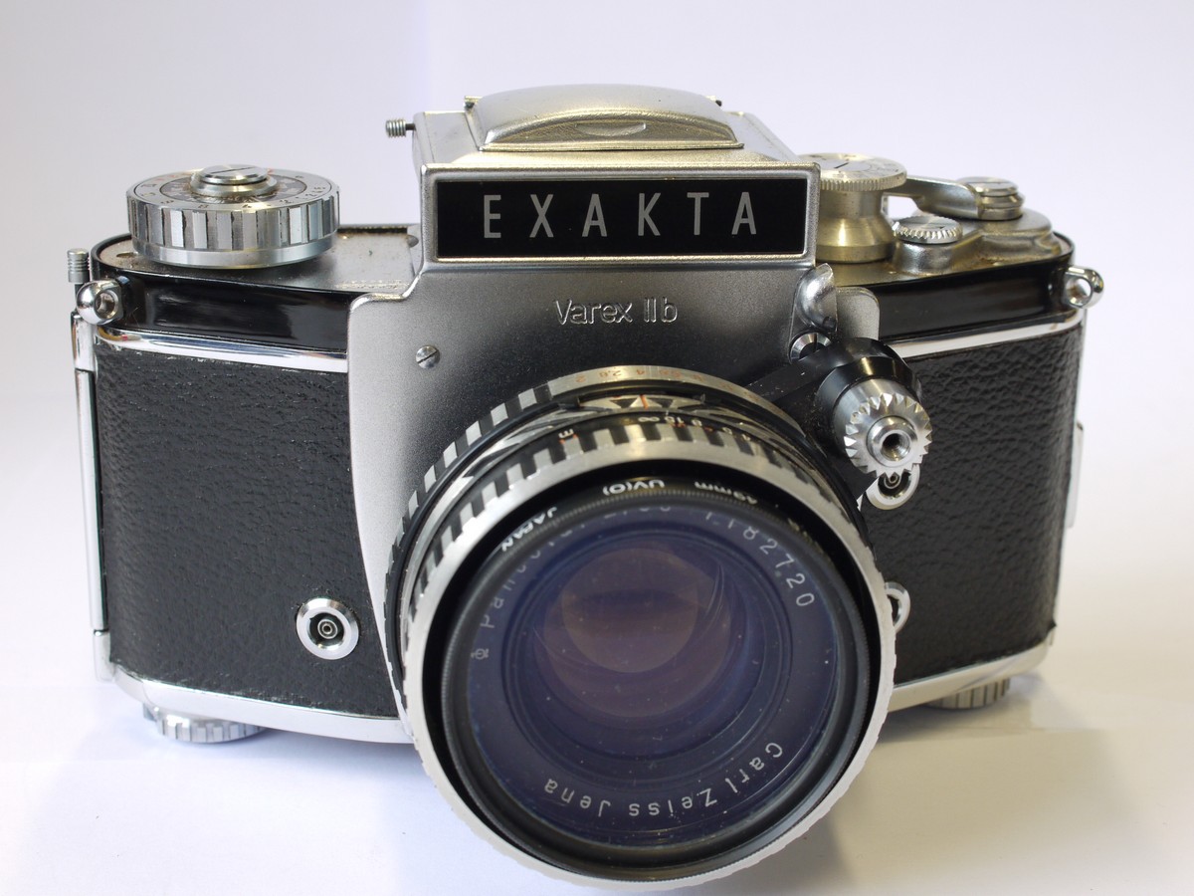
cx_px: 597
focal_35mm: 60
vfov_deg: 24.4
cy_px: 448
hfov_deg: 32.2
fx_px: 2070
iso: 400
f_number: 8
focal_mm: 30
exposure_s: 1/30
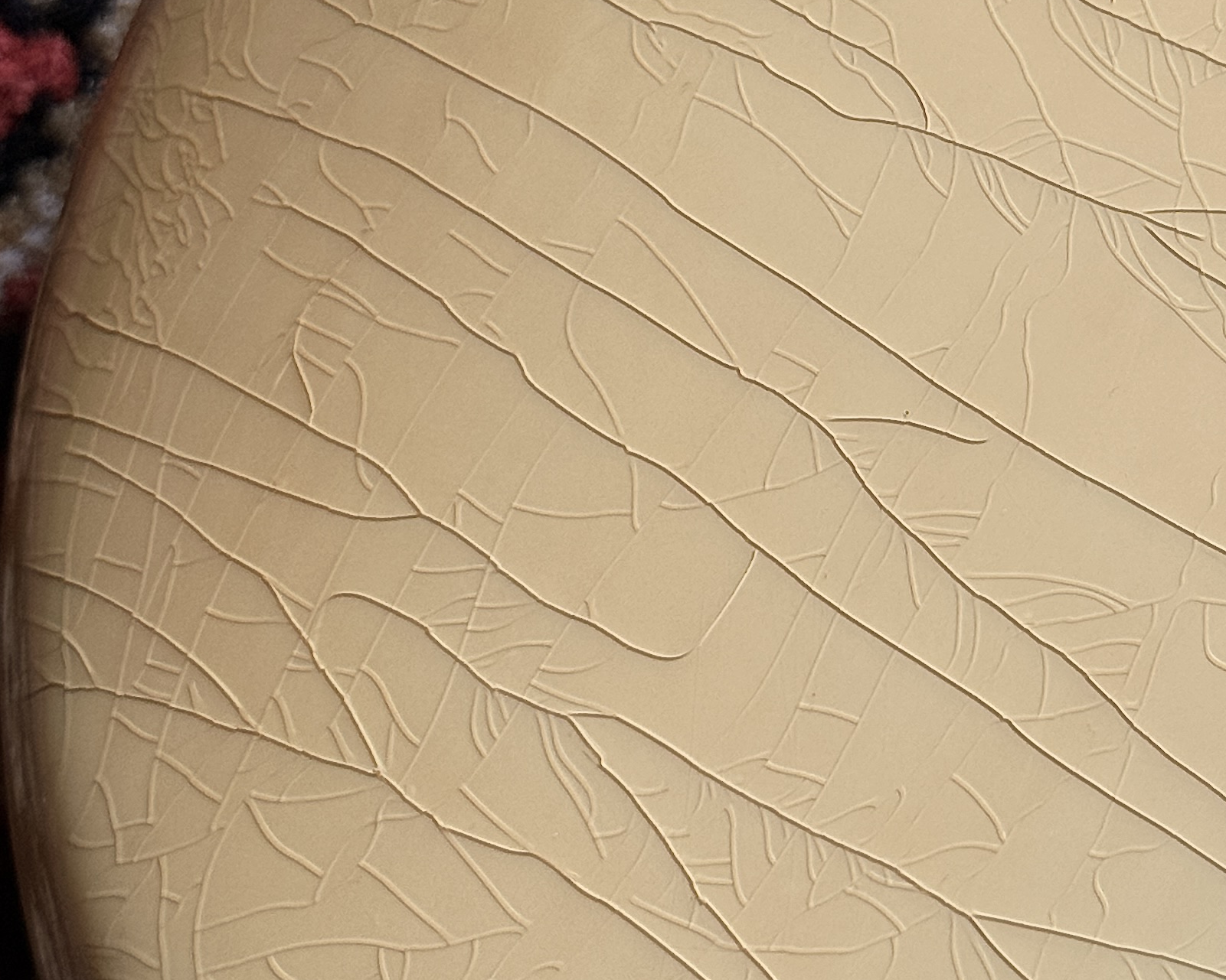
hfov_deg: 16.2
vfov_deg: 13.1
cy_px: 370
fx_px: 4282
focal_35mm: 118
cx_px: 1011
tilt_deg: -73.3
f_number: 1.78
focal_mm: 6.76
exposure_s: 1/60
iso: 100
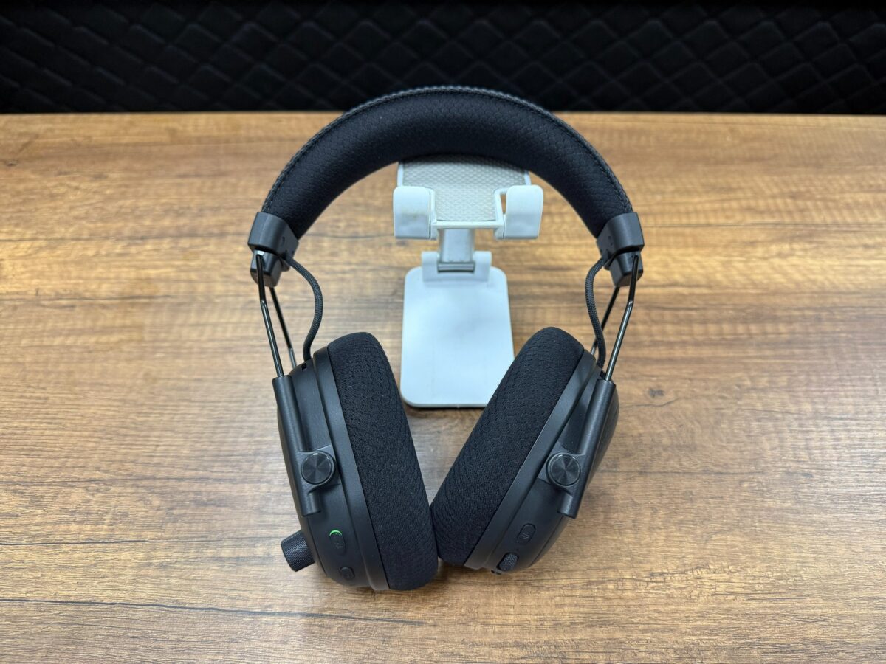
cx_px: 443
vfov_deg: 56.8
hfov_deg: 71.6
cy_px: 332
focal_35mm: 24
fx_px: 614
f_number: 1.78
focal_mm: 6.76
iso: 200
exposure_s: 1/50
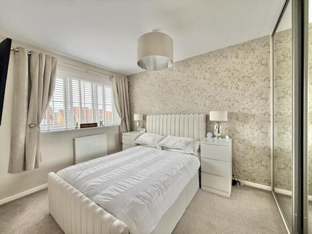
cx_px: 156
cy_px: 117
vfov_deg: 85.7
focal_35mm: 14
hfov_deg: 102.1
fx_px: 126
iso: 64
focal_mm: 2.22
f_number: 2.2
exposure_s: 1/104
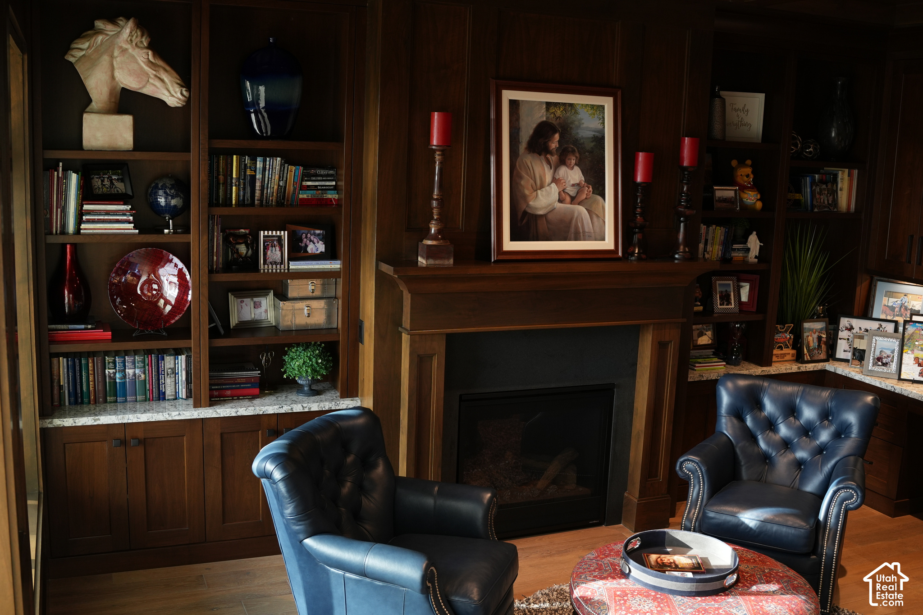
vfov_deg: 36.9
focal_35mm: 36
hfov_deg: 53.1
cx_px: 462
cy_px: 308
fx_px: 923
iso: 250
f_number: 2.8
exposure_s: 1/40
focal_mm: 24
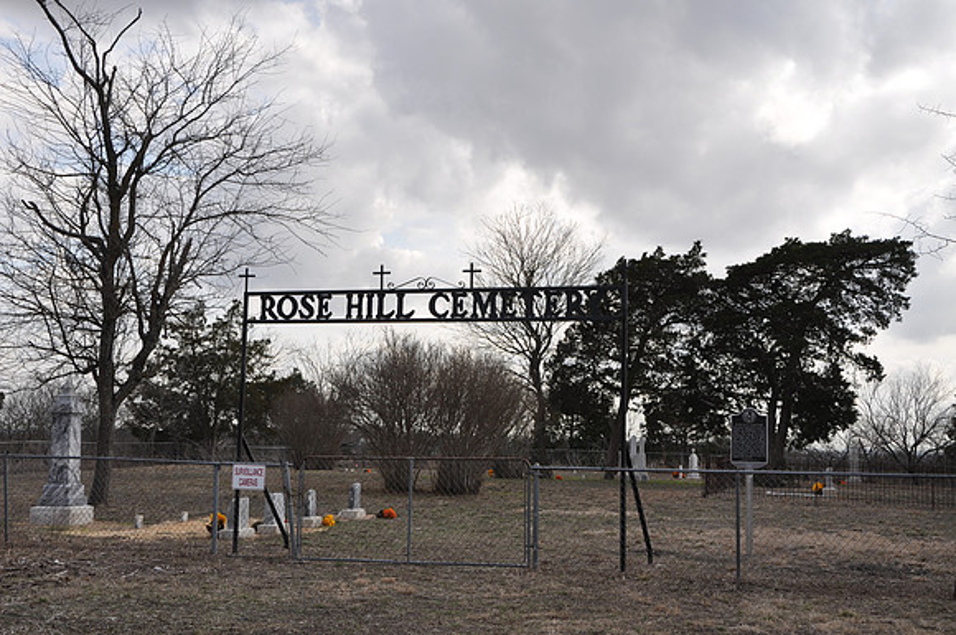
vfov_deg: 25.7
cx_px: 478
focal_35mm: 52
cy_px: 318
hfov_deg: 37.9
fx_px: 1392
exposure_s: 1/200
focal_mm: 35
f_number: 9
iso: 200
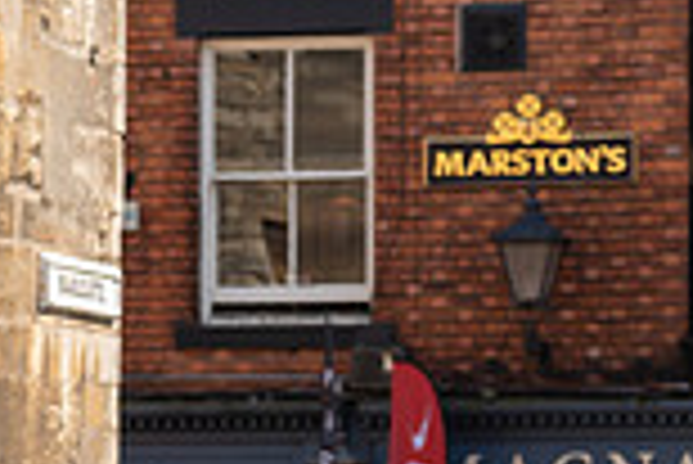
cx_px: -176
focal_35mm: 244
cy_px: 702
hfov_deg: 8.3
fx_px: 4701
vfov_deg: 5.6
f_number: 3.5
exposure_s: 1/500
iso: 100
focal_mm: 55
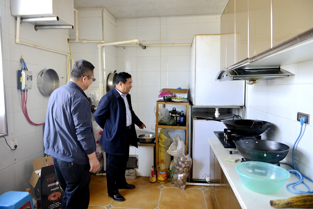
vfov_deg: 53.1
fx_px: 209
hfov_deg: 73.8
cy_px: 104
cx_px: 156
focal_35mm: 24
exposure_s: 1/40
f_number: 2.8
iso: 320
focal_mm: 24
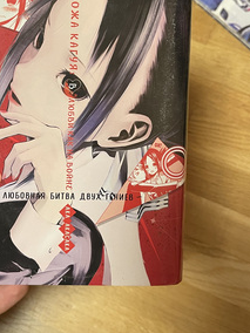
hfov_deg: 32.6
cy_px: 75
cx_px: 83
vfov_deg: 41.4
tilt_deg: -67.7
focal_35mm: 44
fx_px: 424
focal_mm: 5.1
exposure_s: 1/60
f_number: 1.6
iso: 250
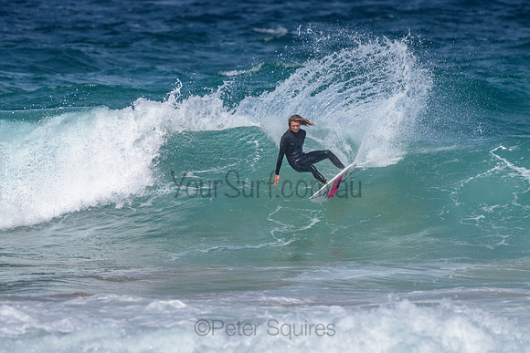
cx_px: 274
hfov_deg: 3.4
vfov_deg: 2.2
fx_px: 9032
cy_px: 153
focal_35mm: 613
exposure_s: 1/2000
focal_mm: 500
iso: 100
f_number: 5.6
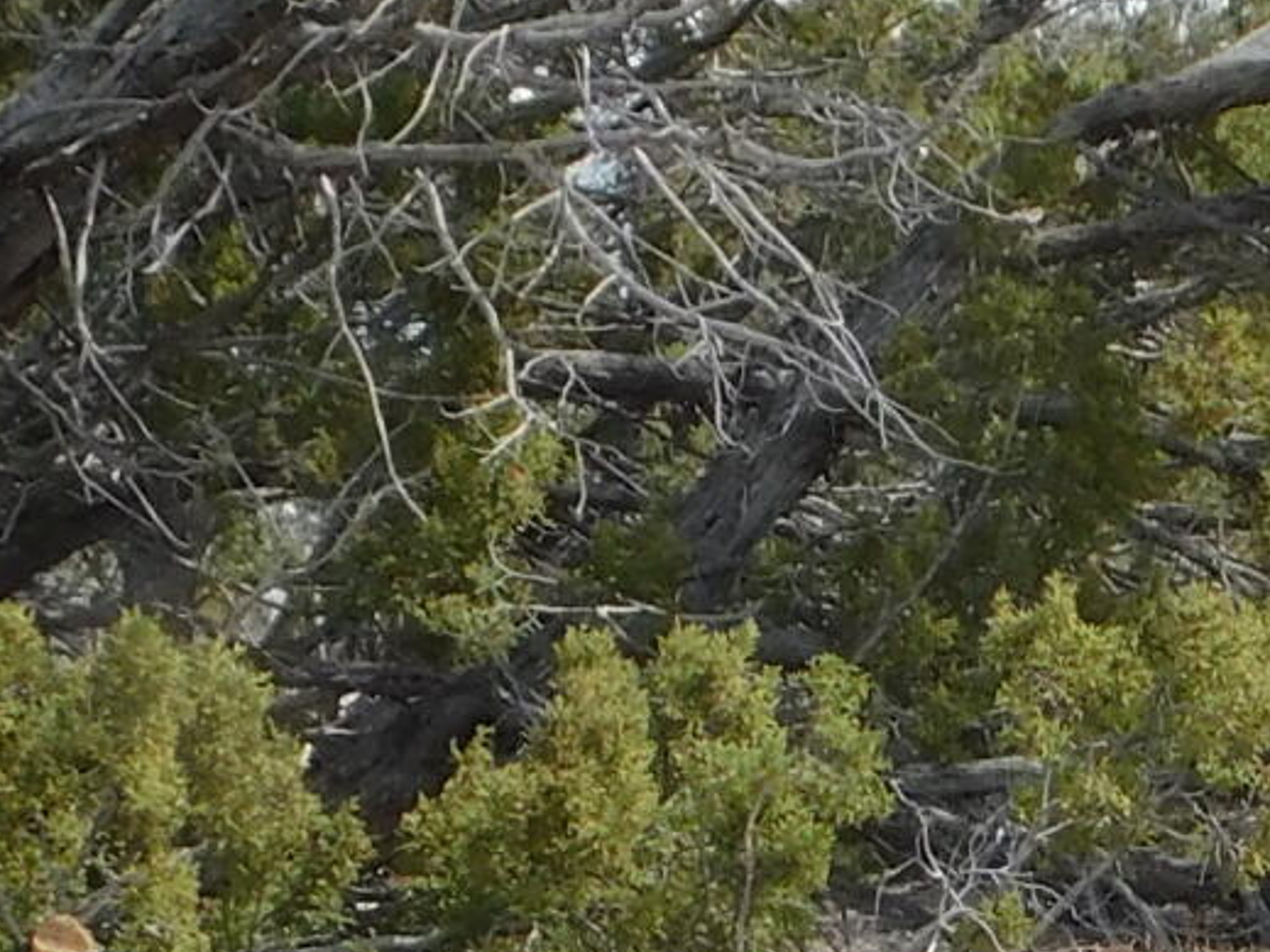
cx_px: 1106
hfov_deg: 14.7
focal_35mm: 133
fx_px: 4878
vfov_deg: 10.9
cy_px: 1158
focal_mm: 4
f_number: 3
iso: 125
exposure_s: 1/1000
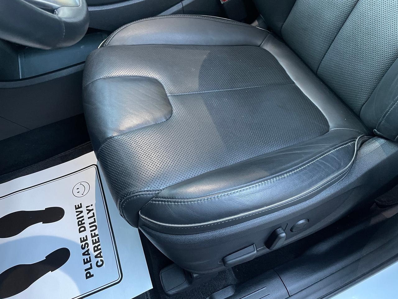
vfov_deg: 53.1
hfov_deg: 67.3
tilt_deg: -53.3
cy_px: 150
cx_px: 199
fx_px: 299
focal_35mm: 26
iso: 500
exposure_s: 1/30
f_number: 1.6
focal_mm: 4.2
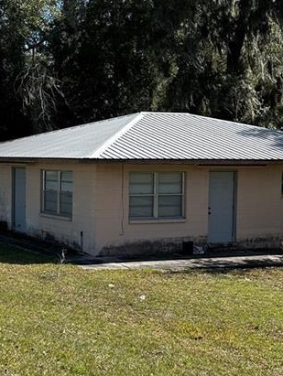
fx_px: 762
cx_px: -4
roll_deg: -1.4
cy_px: 179
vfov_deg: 27.7
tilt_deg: -1.4
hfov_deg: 20.3
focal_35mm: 70
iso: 80
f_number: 1.78
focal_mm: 6.86
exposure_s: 1/2882
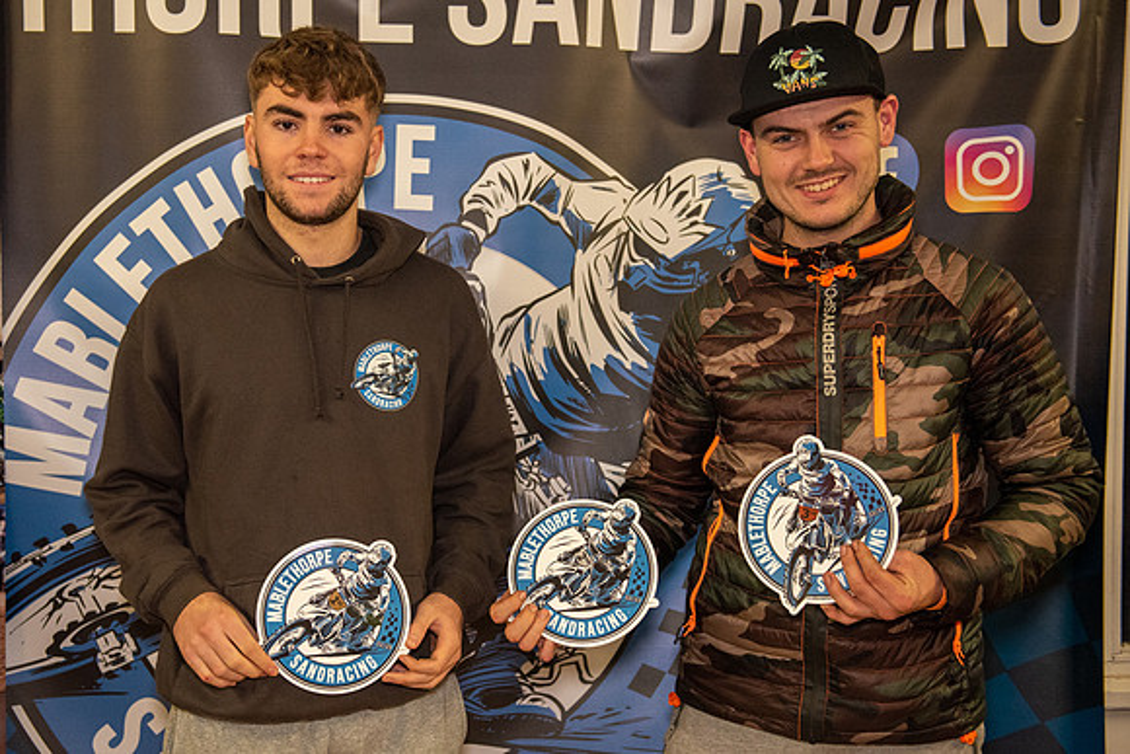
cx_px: 471
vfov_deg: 28.9
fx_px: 1465
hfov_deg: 42.1
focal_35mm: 47
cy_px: 406
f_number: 2.8
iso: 2500
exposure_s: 1/640
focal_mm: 40
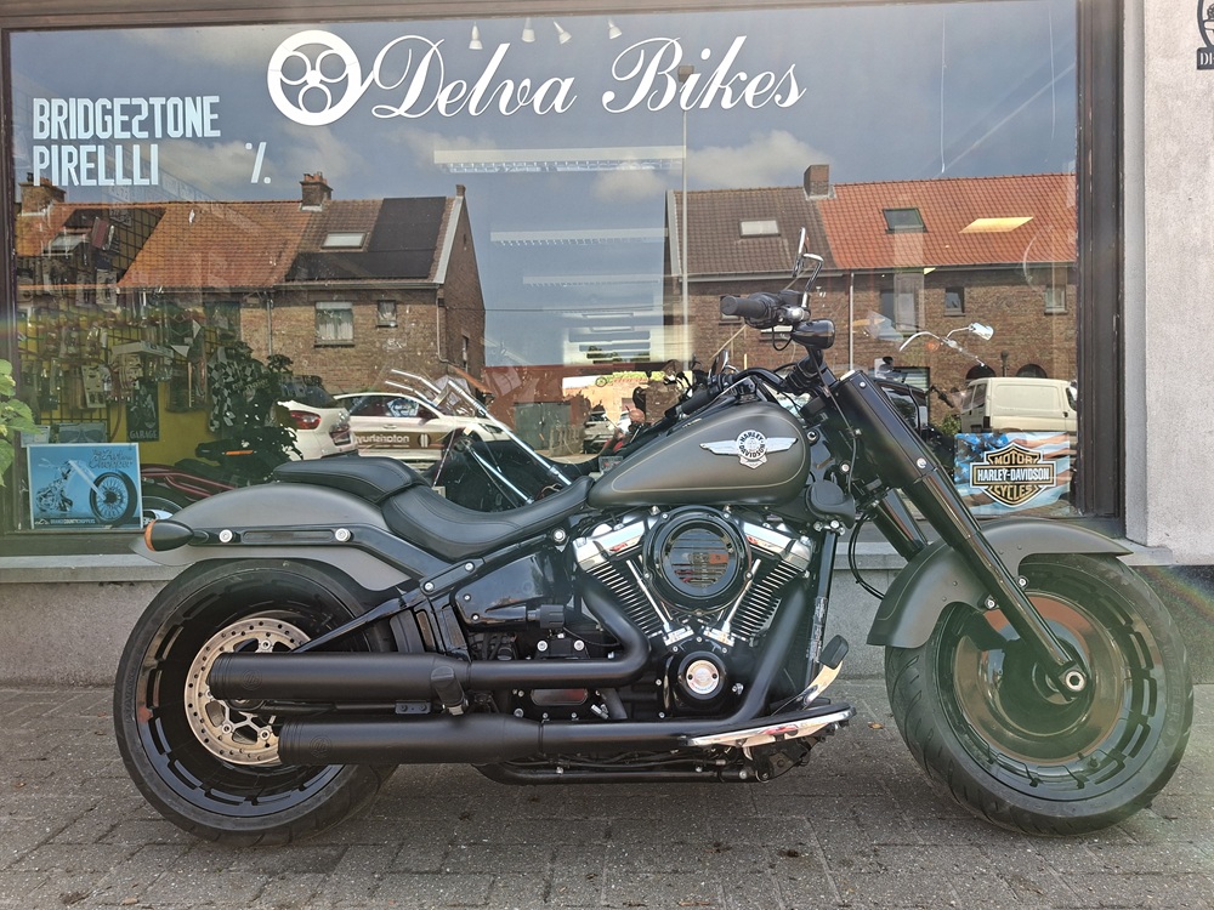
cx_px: 607
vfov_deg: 58.9
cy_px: 455
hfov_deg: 73.9
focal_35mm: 23
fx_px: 807
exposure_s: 1/272
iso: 50
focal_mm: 5.54
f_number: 1.8
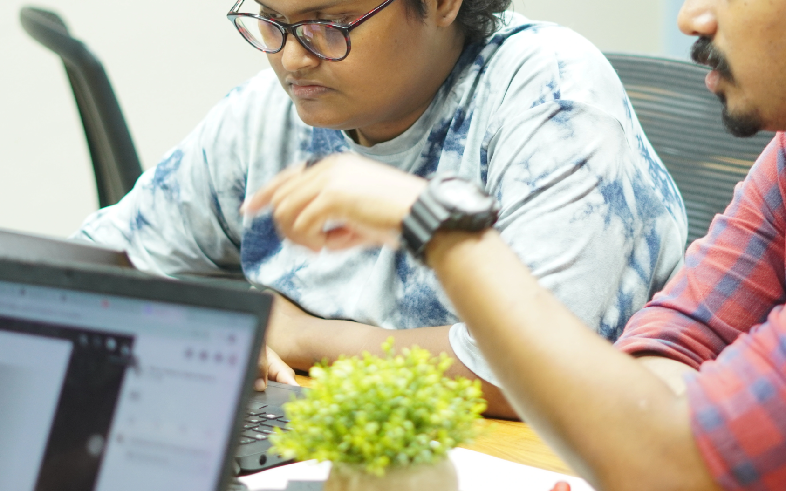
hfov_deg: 18.0
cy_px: 120
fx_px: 2485
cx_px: 463
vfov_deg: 11.3
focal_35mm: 116
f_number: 1.8
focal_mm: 50
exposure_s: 1/80
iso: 500
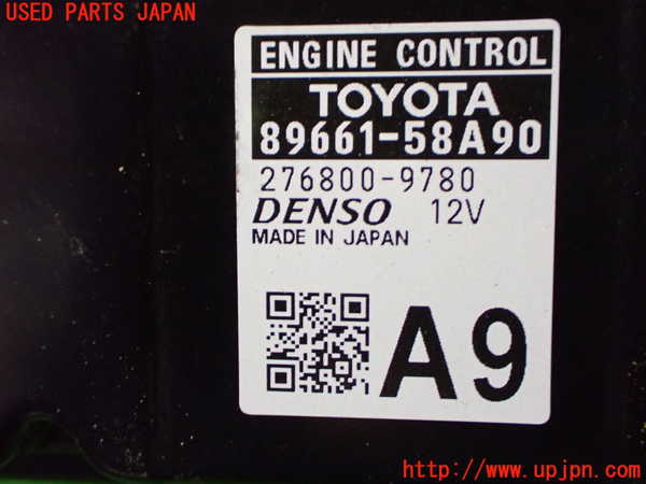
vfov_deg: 37.7
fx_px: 709
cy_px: 242
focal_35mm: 38
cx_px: 323
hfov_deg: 49.0
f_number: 2.7
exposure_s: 1/40
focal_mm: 6.83
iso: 1250
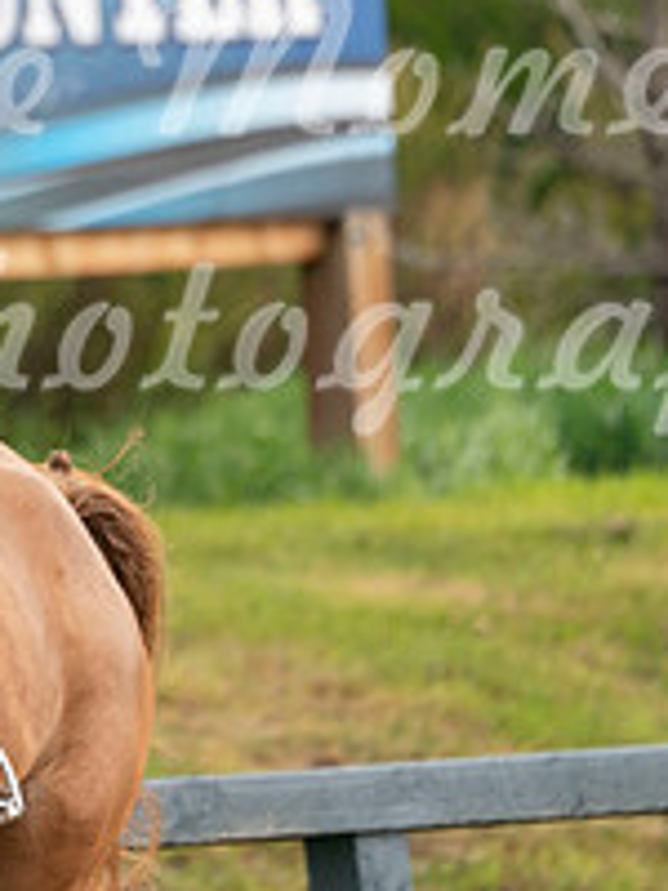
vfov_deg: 1.8
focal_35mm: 1114
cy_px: 87
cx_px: -294
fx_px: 28663
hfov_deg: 1.3
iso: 250
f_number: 5.6
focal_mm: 400
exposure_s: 1/500
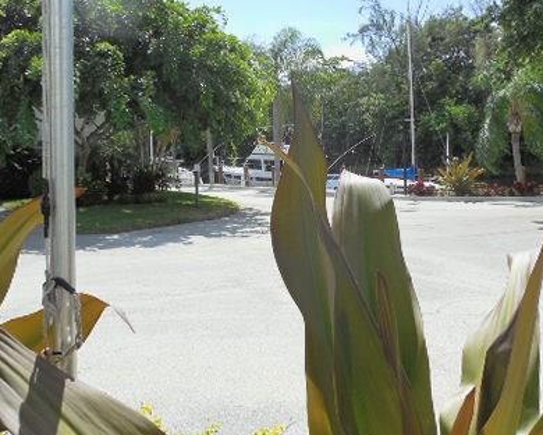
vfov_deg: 37.3
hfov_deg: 45.7
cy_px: 188
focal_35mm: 40
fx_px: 643
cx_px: 312
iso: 125
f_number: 3.3
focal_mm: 4.5
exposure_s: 1/1000
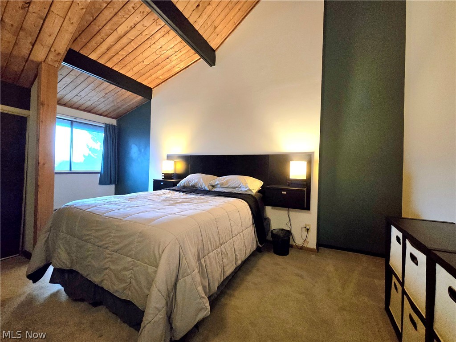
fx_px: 171
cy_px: 171
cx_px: 228
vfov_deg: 89.9
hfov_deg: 106.2
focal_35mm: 13
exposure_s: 1/60.2
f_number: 2.2
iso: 1250
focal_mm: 2.2
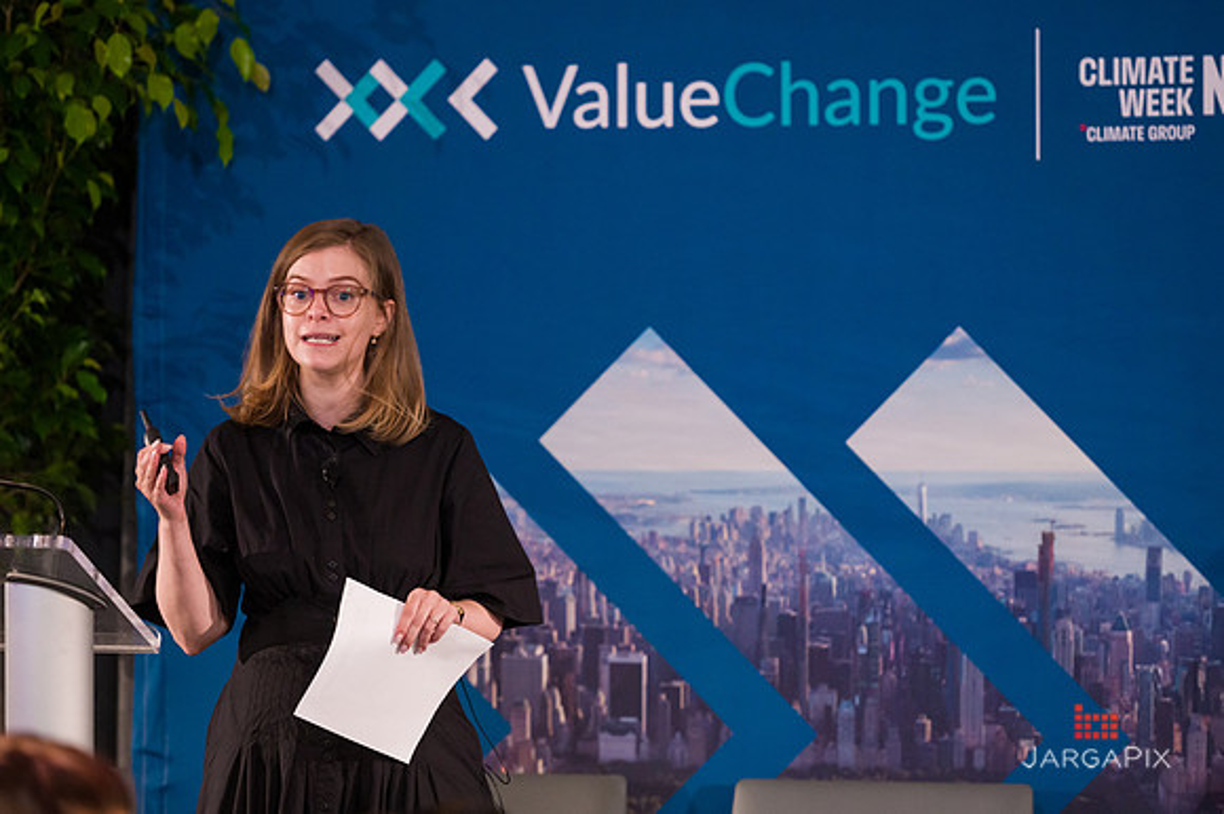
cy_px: 394
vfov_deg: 7.5
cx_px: 634
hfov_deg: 11.2
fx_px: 6219
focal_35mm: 183
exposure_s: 1/200
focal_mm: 175
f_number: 3.2
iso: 3200
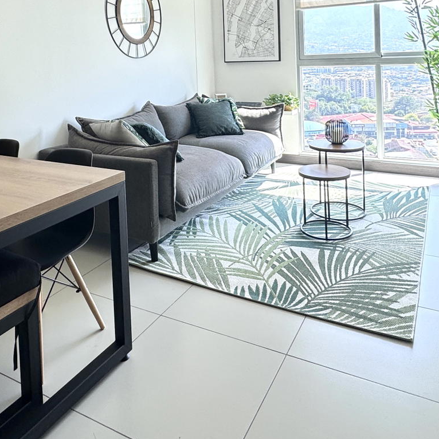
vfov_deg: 48.8
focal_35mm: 31
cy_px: 74
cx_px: 190
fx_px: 445
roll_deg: +2.1
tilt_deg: -1.7
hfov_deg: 52.4
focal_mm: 2.22
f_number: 2.2
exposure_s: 1/161
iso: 40
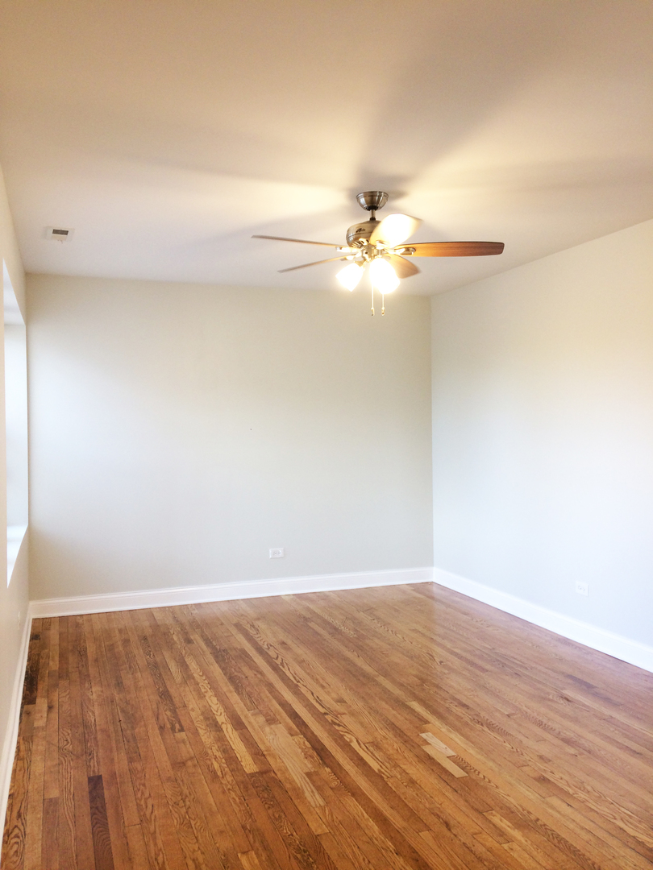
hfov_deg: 48.2
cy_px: 435
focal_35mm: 29
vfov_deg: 61.7
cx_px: 326
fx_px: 729
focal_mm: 4.15
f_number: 2.2
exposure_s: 1/30
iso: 50
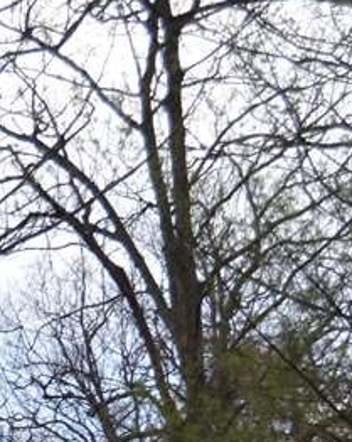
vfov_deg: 9.5
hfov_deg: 7.8
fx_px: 2557
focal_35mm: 196
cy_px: 695
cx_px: -57
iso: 100
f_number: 5
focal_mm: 38
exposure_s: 1/200
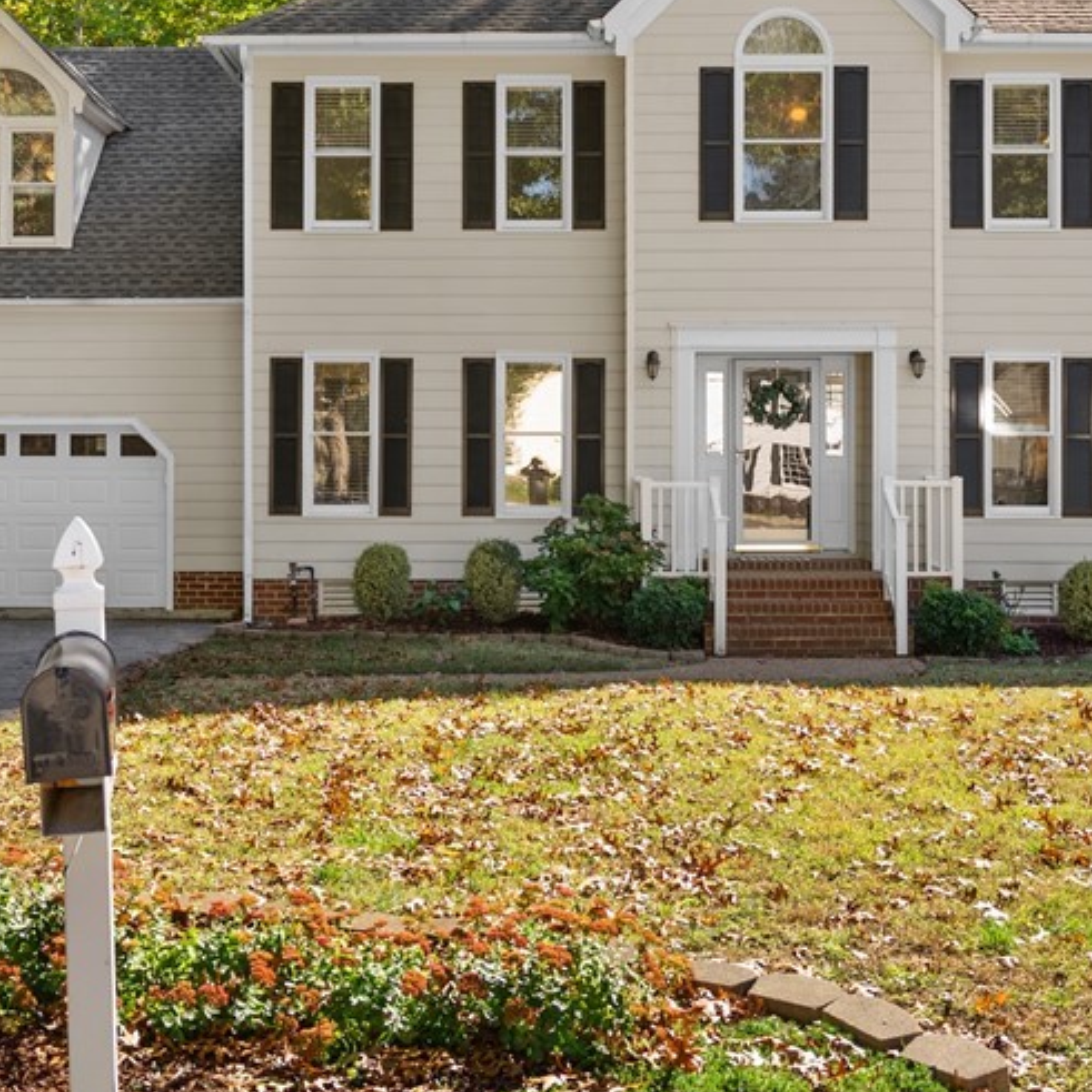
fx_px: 1711
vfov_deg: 35.3
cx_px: 510
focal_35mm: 48
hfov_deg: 35.4
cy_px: 434
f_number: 4
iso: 100
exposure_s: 1/60
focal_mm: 25.5
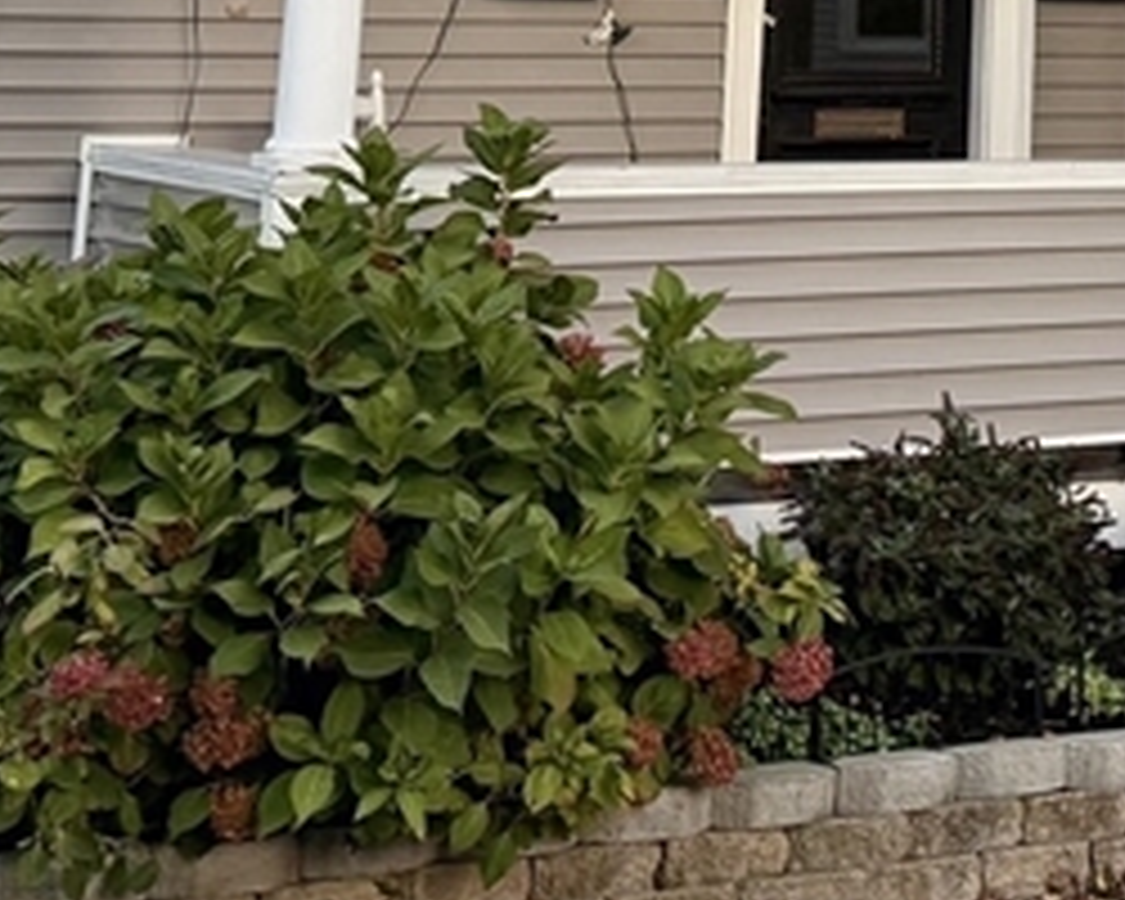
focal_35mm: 96
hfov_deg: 19.2
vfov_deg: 14.2
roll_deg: -1.2
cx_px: 1197
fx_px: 3196
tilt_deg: +12.9
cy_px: -724
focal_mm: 6.76
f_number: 1.78
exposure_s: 1/121
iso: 100
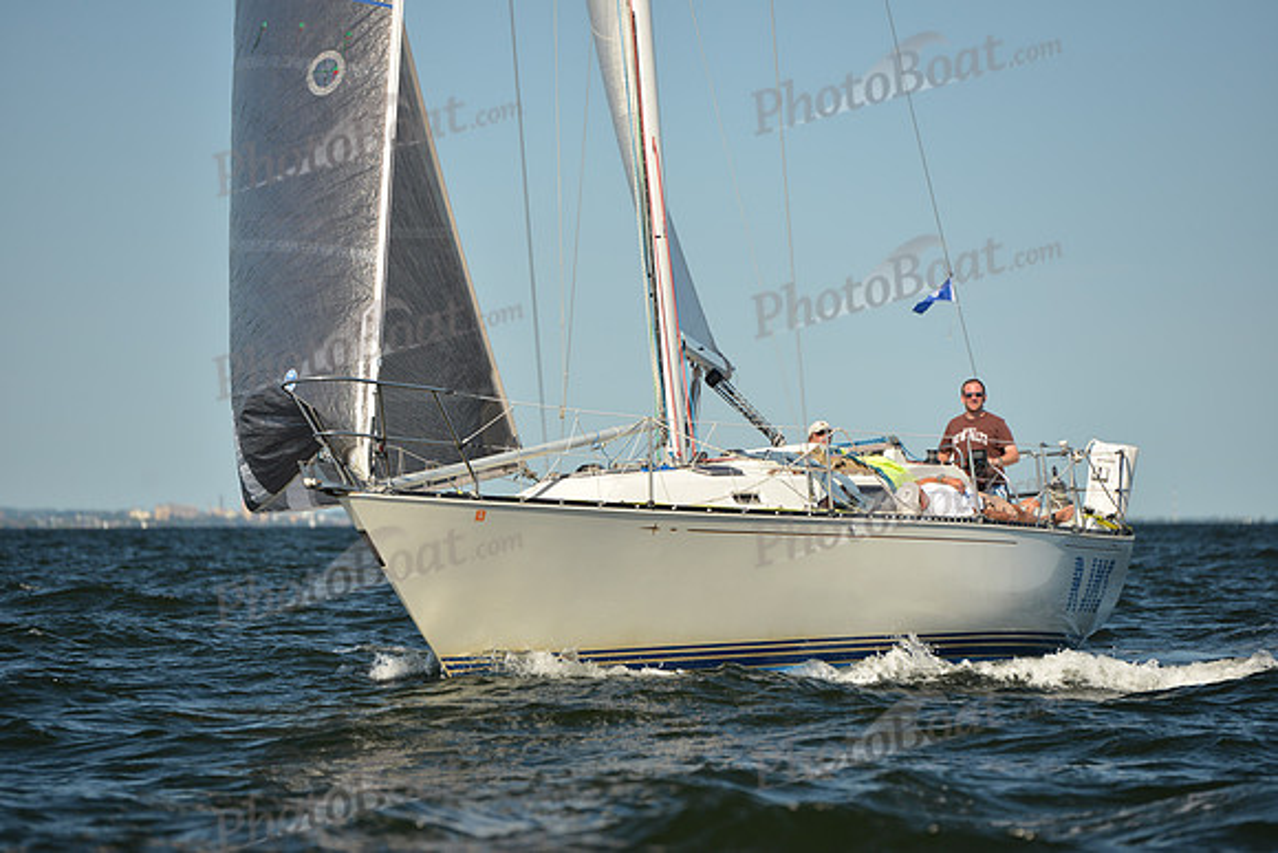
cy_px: 426
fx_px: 6569
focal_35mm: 185
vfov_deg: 7.4
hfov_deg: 11.1
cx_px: 639
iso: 320
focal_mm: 185
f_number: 5
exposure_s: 1/1250
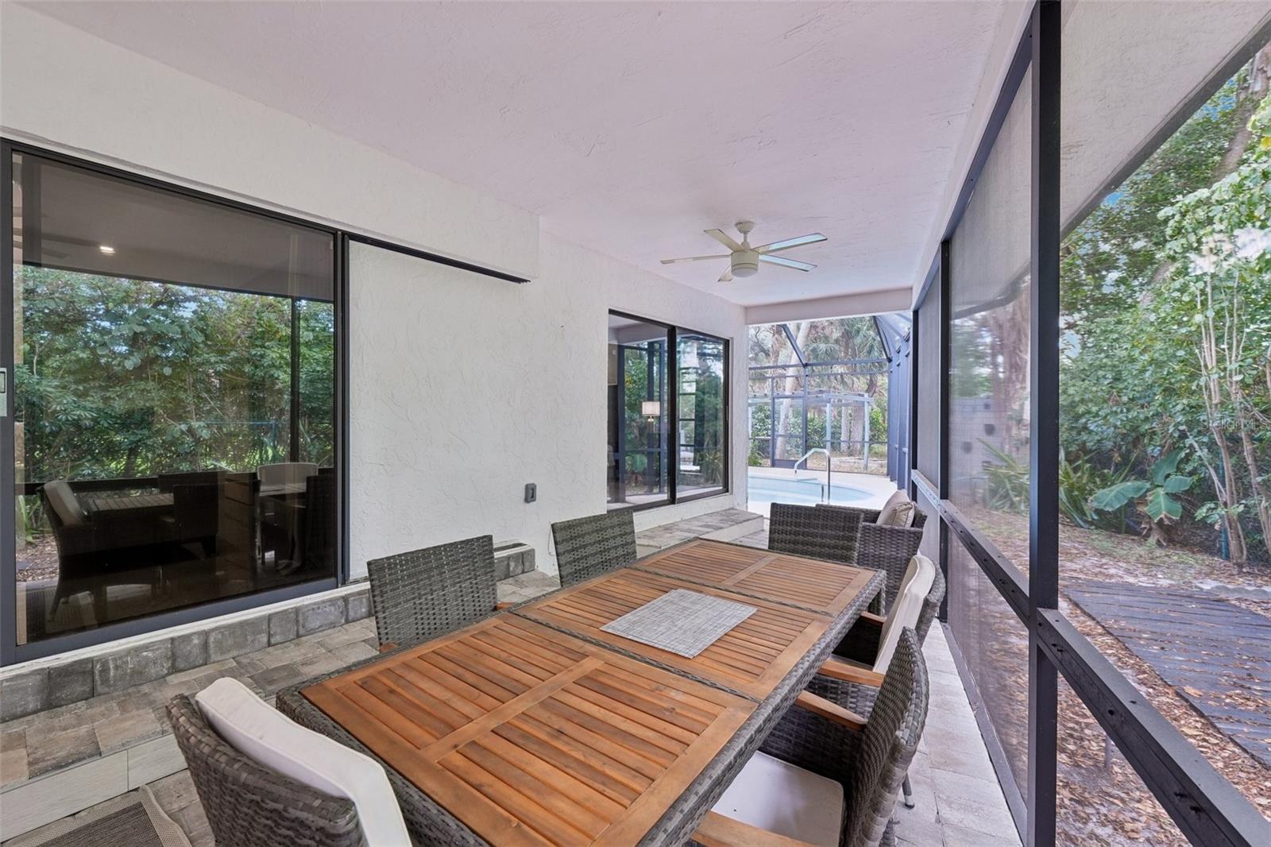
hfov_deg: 104.3
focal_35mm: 14
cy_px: 424
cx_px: 636
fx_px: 494
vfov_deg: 81.2
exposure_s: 1/8
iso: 400
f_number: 8
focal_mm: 14
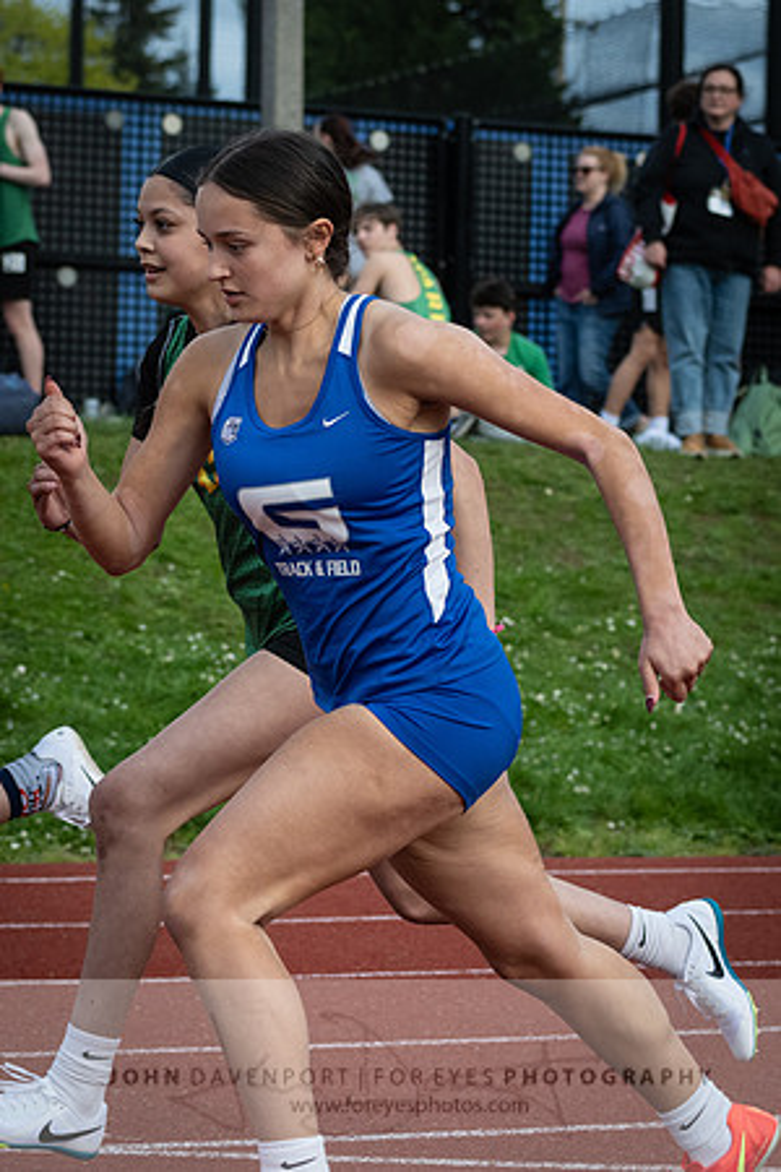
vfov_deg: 14.8
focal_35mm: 139
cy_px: 503
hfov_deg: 9.9
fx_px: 4511
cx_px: 258
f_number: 5.6
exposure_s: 1/2000
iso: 1100
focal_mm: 80
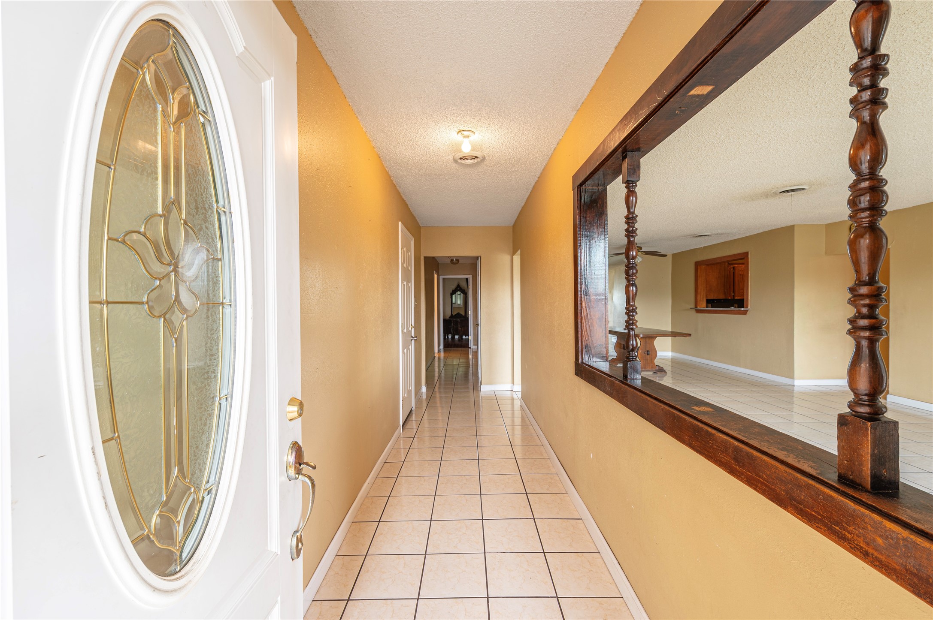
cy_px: 310
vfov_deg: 77.2
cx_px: 466
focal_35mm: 15
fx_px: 388
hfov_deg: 100.4
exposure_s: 1/4
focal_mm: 15
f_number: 9
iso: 100
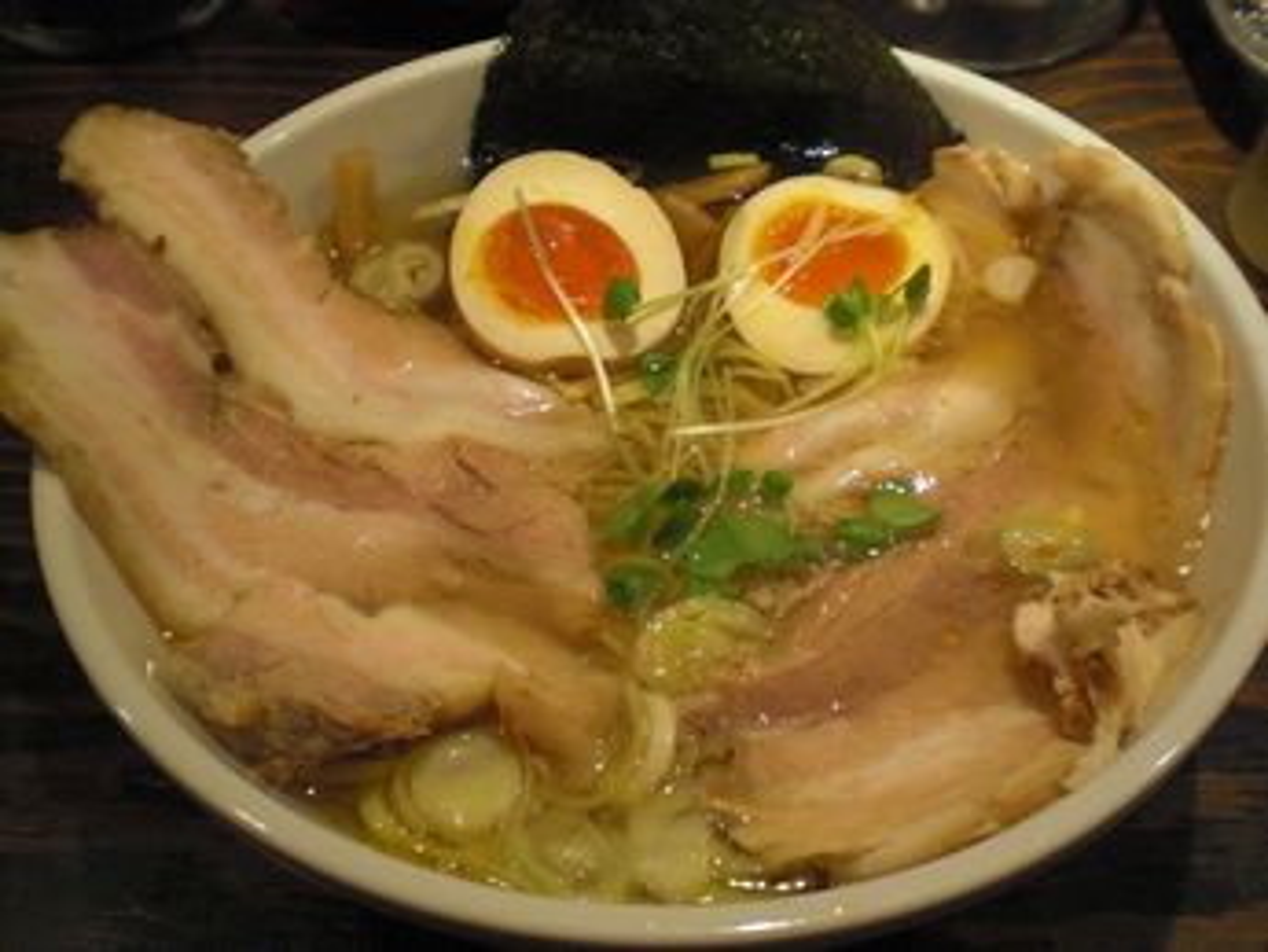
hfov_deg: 49.0
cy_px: 476
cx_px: 634
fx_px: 1392
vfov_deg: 37.7
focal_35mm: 38
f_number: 3.1
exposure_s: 1/100
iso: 400
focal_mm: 6.3
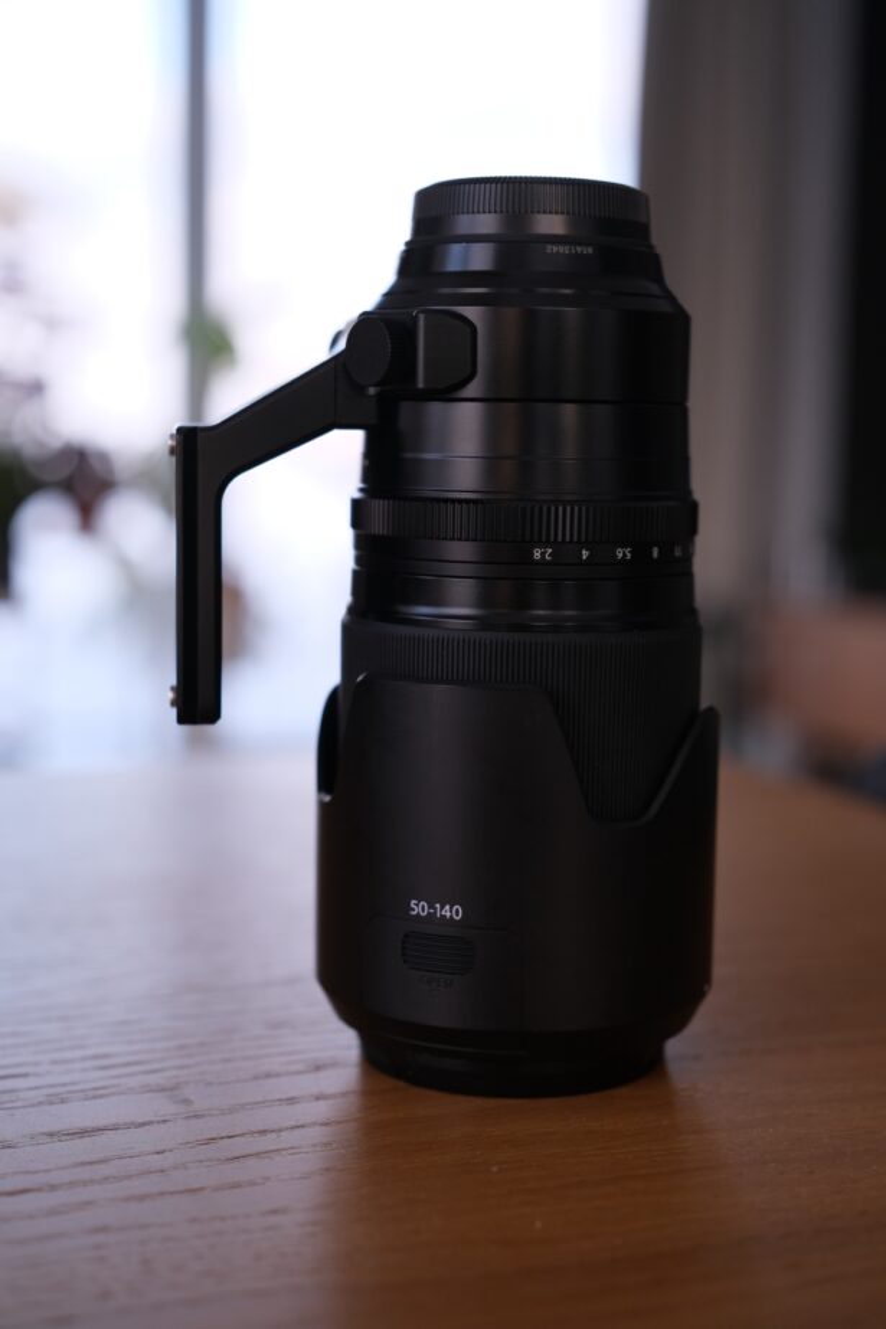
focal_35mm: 50
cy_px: 664
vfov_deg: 39.6
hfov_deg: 27.0
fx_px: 1846
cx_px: 443
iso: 320
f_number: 2.5
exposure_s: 1/250
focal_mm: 33
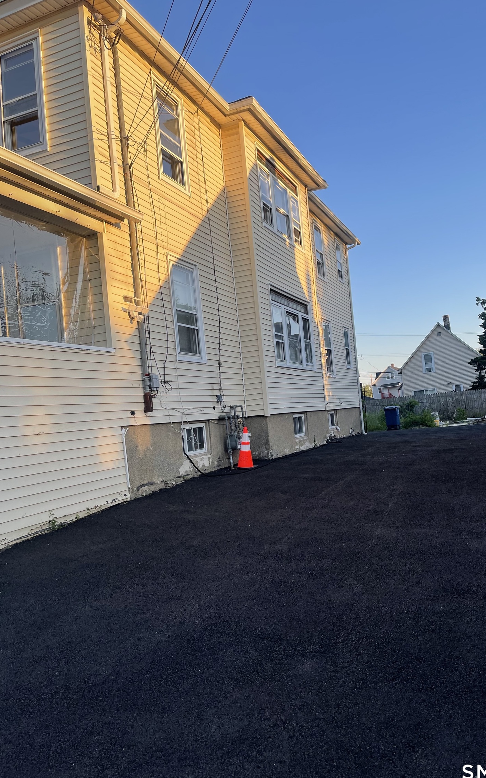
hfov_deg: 45.8
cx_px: 285
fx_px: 572
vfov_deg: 68.4
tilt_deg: +2.5
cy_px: 391
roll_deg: +6.0
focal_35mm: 27
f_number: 1.6
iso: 32
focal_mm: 5.1
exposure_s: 1/770
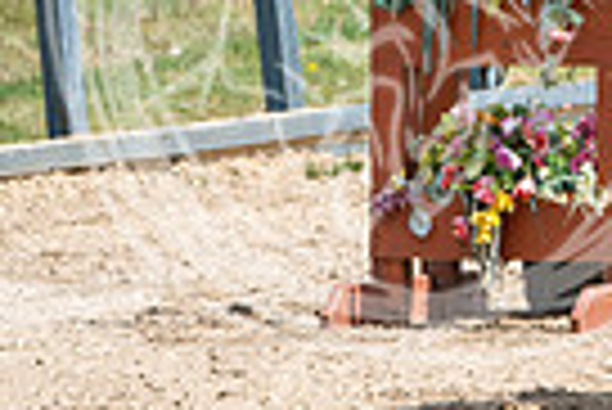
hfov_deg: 2.7
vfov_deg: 1.8
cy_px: -70
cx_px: 1053
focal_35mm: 761
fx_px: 12951
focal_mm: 179
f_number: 5.6
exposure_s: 1/400
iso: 100
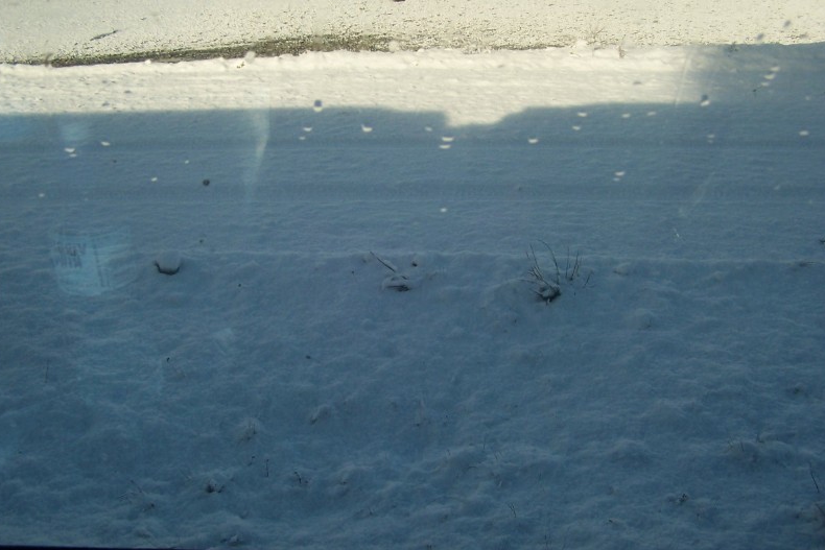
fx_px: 917
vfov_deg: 33.4
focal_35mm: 40
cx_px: 410
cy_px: 280
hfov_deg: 48.5
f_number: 2.8
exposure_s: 1/500
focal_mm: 6.3
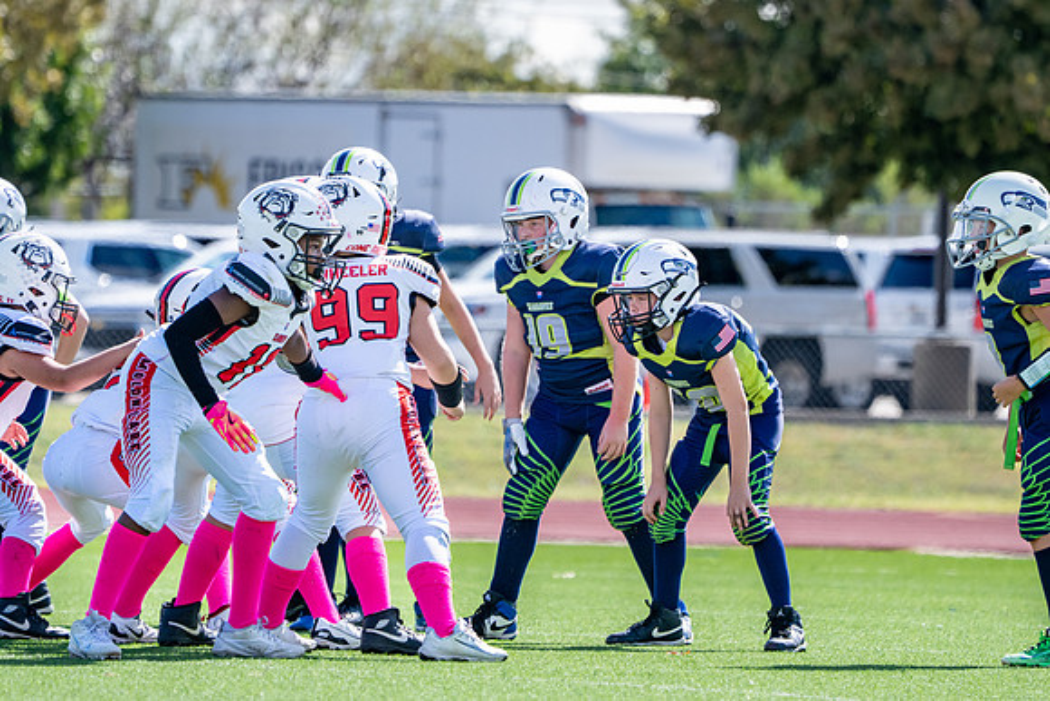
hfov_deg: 5.1
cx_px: 526
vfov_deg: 3.4
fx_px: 11873
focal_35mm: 407
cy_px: 304
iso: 640
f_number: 5.6
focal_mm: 297
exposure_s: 1/2500
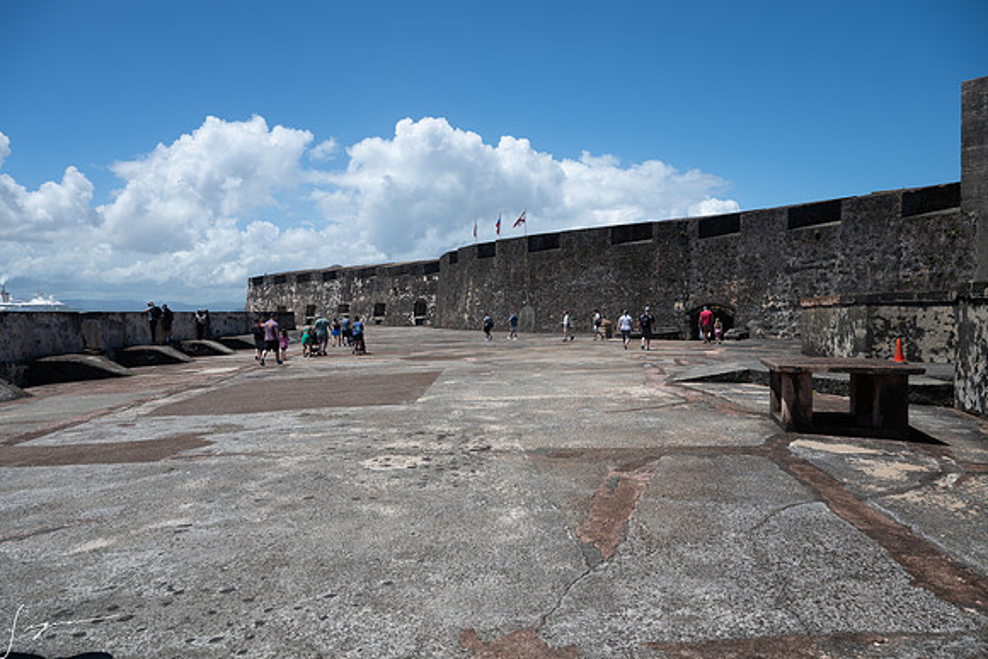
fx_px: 659
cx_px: 494
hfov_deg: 73.7
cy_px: 330
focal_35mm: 24
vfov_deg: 53.2
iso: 64
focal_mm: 24
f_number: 8
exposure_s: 1/125
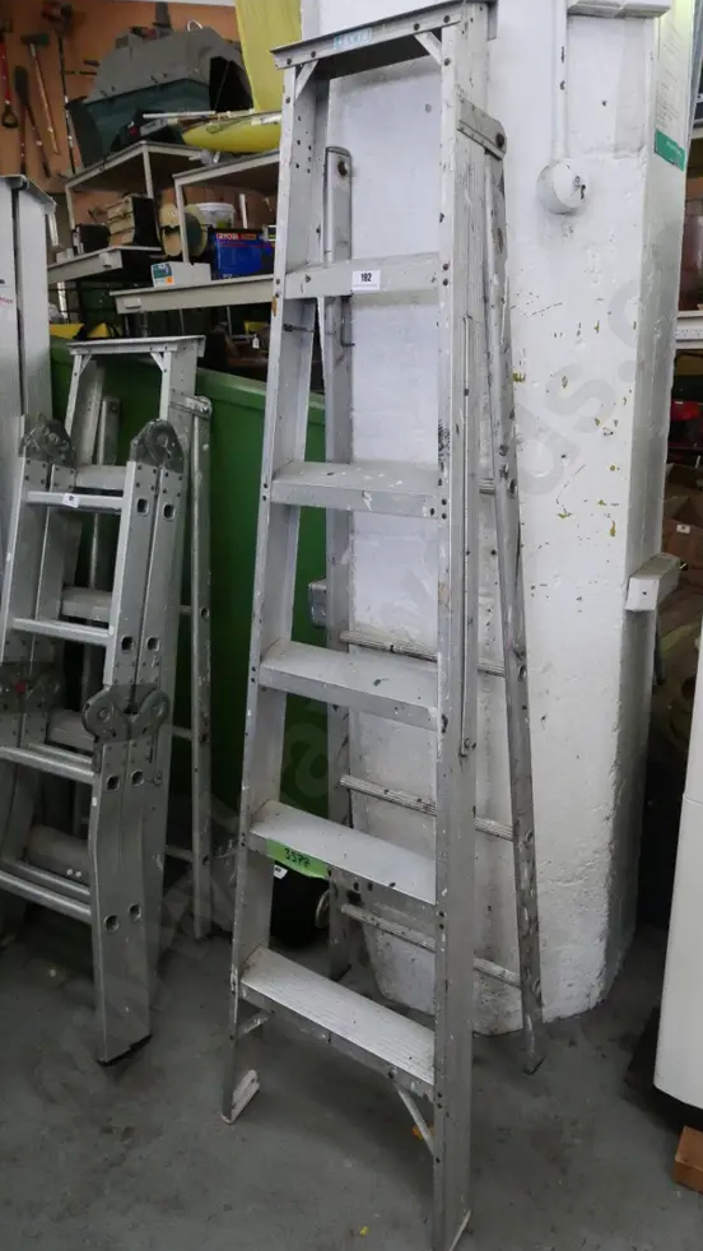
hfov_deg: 45.7
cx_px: 423
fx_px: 829
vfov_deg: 74.0
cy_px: 605
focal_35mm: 25
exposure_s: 1/320
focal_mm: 11
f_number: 5.6
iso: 6400
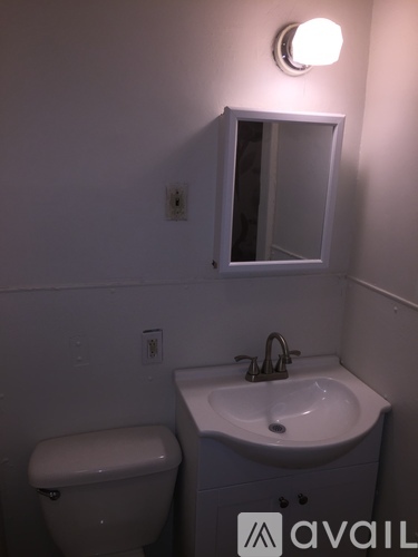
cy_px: 278
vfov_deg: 61.7
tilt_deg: -13.7
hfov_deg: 48.2
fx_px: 467
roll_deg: -1.6
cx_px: 209
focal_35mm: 29
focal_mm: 4.15
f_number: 2.2
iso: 32
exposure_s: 1/56
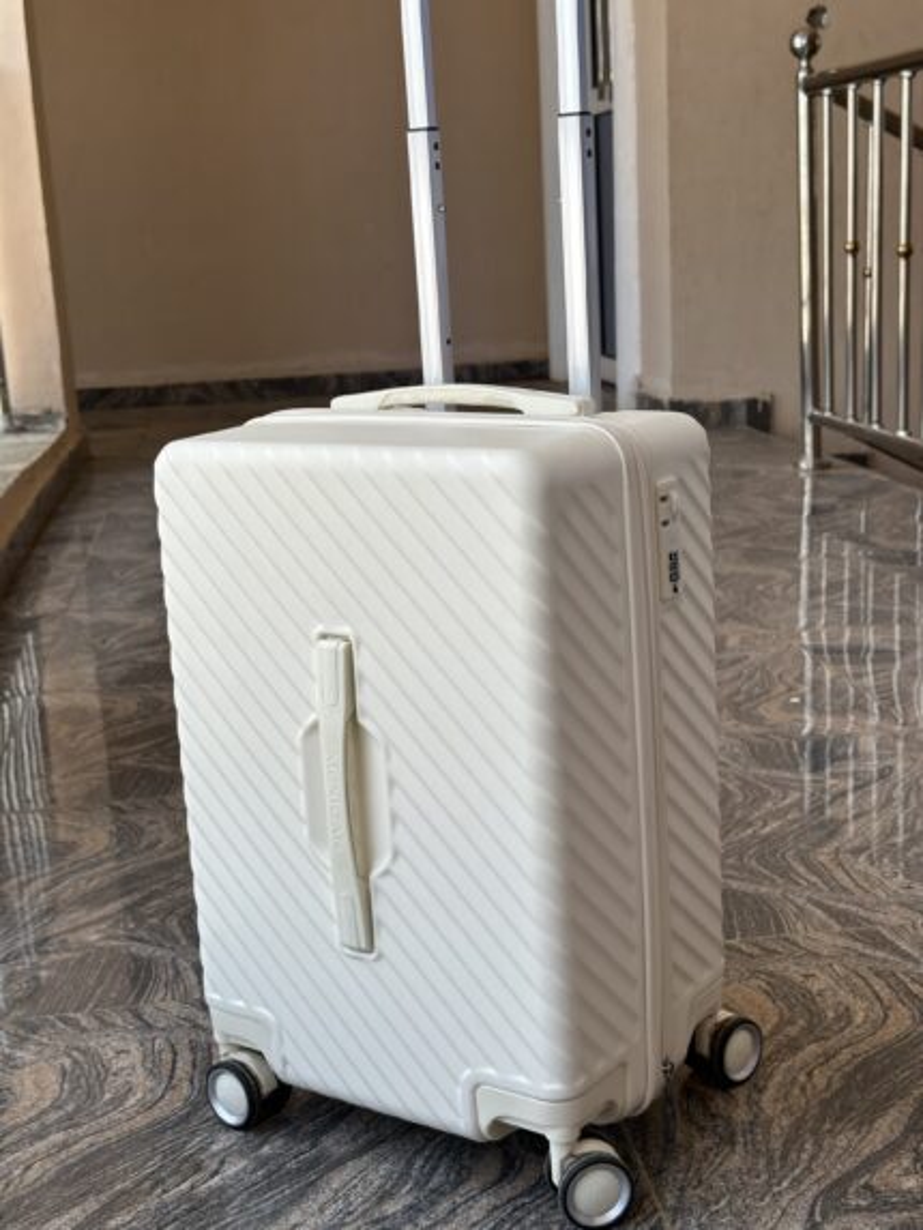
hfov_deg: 30.3
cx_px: 462
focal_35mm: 48
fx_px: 1706
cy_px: 615
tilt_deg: -11.7
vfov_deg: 39.6
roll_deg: +2.5
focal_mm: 6.86
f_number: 1.78
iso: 64
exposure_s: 1/927
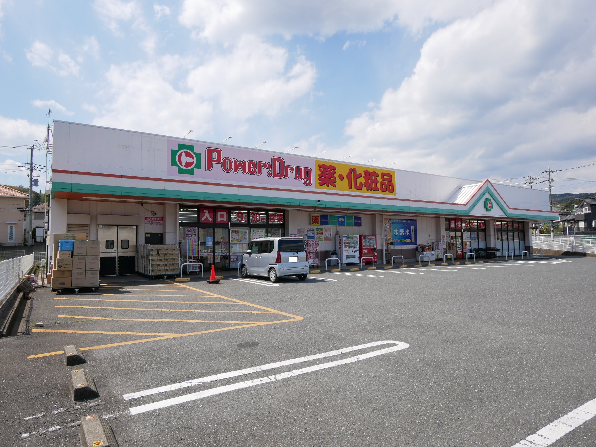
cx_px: 298
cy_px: 224
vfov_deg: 61.1
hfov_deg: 76.4
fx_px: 379
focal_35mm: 22
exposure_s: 1/400
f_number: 8
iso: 200
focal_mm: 11
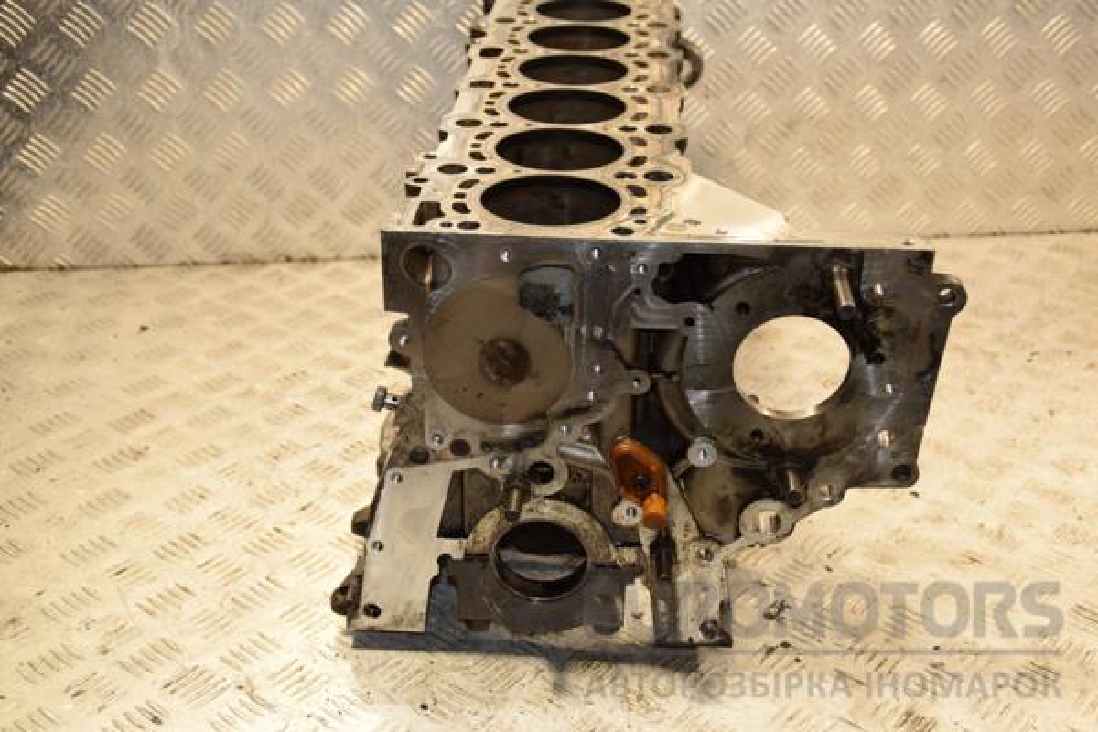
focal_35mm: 48
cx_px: 549
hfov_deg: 41.1
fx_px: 1464
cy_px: 366
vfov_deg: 28.1
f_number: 5
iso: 800
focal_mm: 32
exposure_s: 1/125
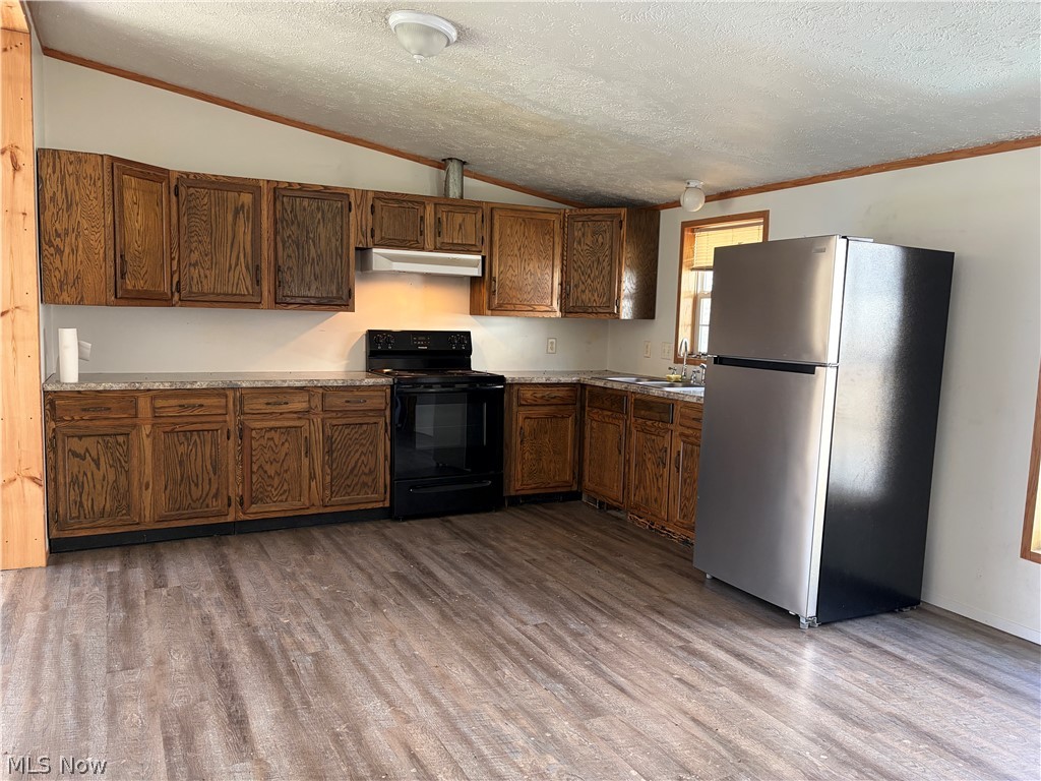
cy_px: 390
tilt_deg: -5.5
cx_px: 520
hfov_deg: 67.3
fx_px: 782
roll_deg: -1.2
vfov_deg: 53.1
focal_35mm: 26
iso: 200
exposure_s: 1/60
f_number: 1.6
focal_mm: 5.96
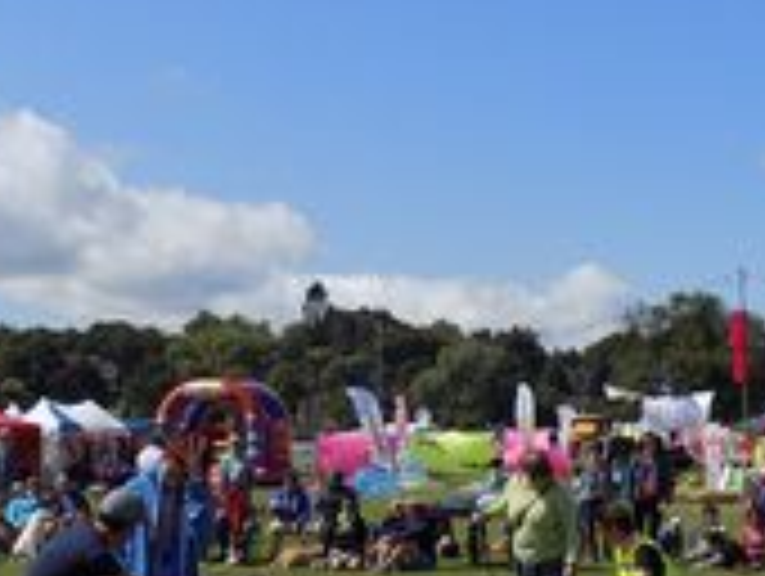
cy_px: 495
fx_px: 1793
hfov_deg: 24.0
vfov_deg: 18.0
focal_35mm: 81
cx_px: 274
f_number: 9.9
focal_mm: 4
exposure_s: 1/160
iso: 80
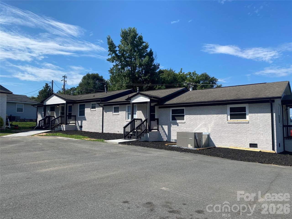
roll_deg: +0.2
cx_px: 146
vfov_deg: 53.1
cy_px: 110
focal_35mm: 26
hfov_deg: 67.3
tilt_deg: +2.1
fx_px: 219
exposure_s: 1/2967
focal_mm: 4.25
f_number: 1.8
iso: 32
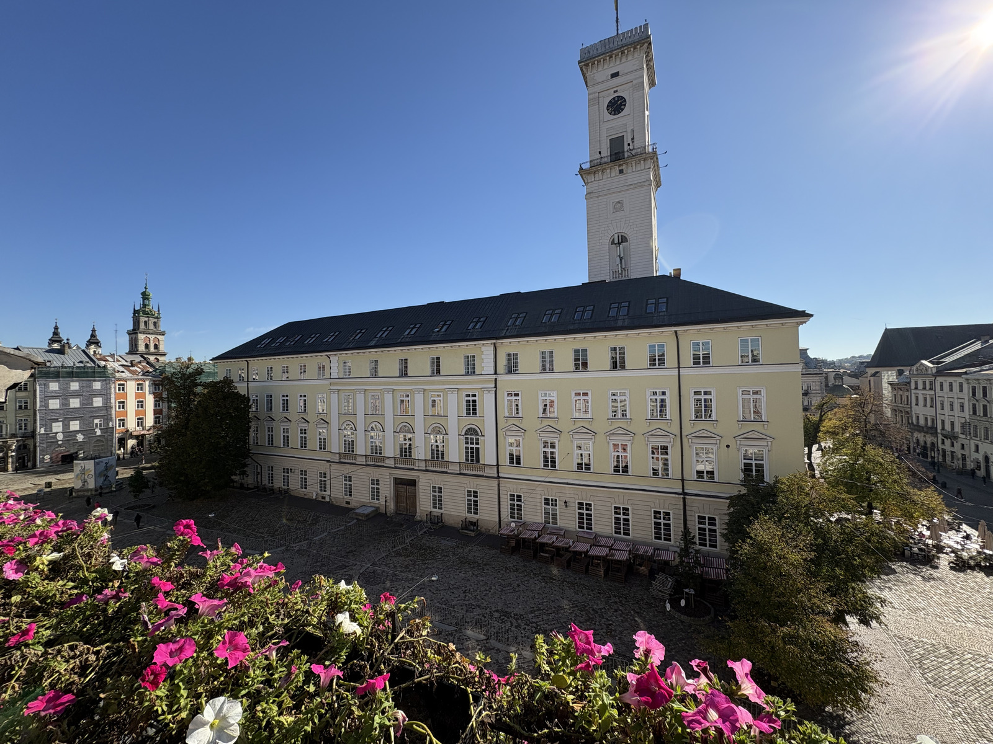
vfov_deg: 85.7
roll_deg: +1.4
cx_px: 496
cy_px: 372
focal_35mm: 14
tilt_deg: +2.0
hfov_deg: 102.1
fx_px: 402
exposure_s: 1/1567
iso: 50
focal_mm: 2.22
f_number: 2.2
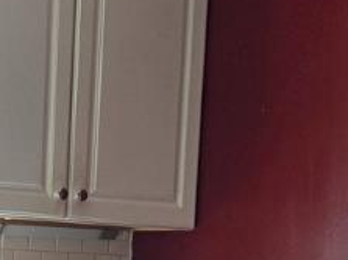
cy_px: 430
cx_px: 20
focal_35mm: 155
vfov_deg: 9.2
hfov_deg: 12.6
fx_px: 1557
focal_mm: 5.4
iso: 125
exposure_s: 1/180
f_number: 1.8
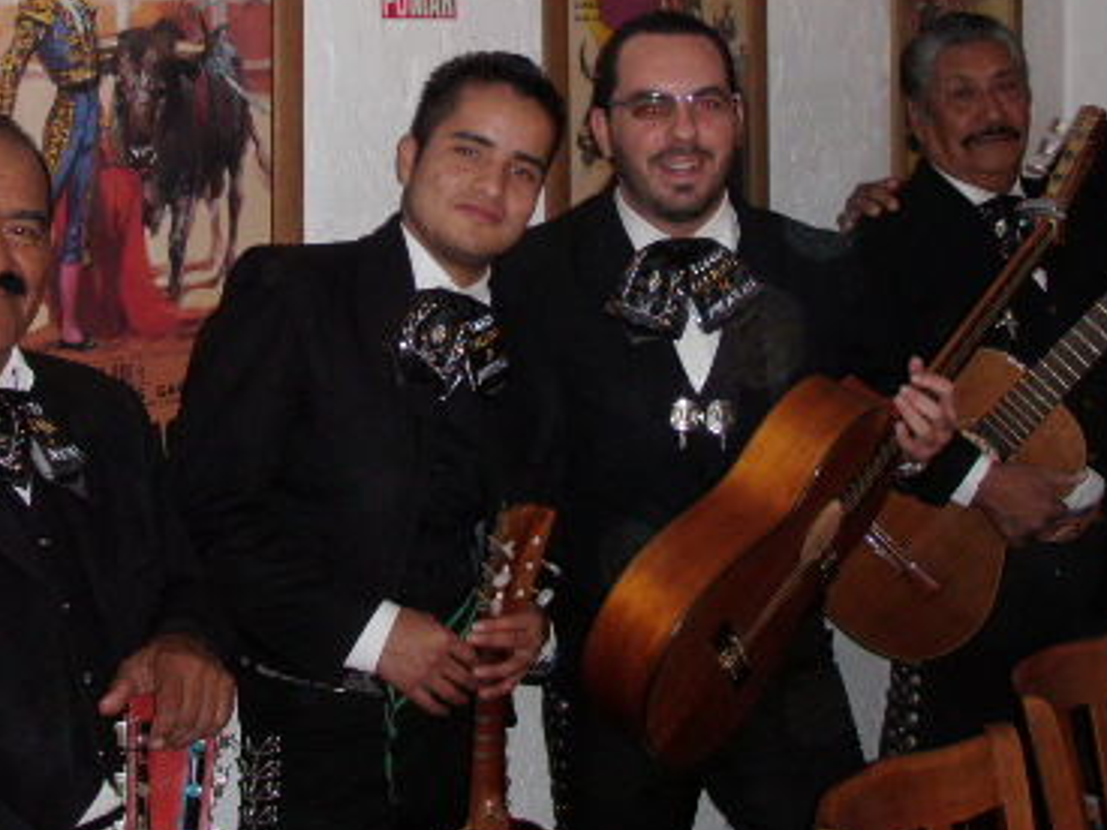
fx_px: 2111
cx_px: 526
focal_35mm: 66
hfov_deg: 29.4
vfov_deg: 22.0
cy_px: 174
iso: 160
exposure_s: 1/30
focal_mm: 6.7
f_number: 3.5
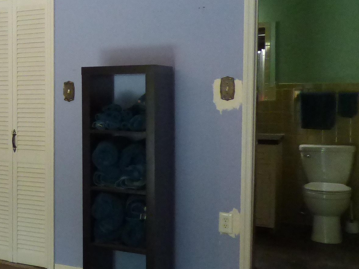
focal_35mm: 52
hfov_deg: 32.1
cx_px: -43
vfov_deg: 28.0
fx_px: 539
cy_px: 111
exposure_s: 1/125
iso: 800
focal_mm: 3.58
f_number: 2.8
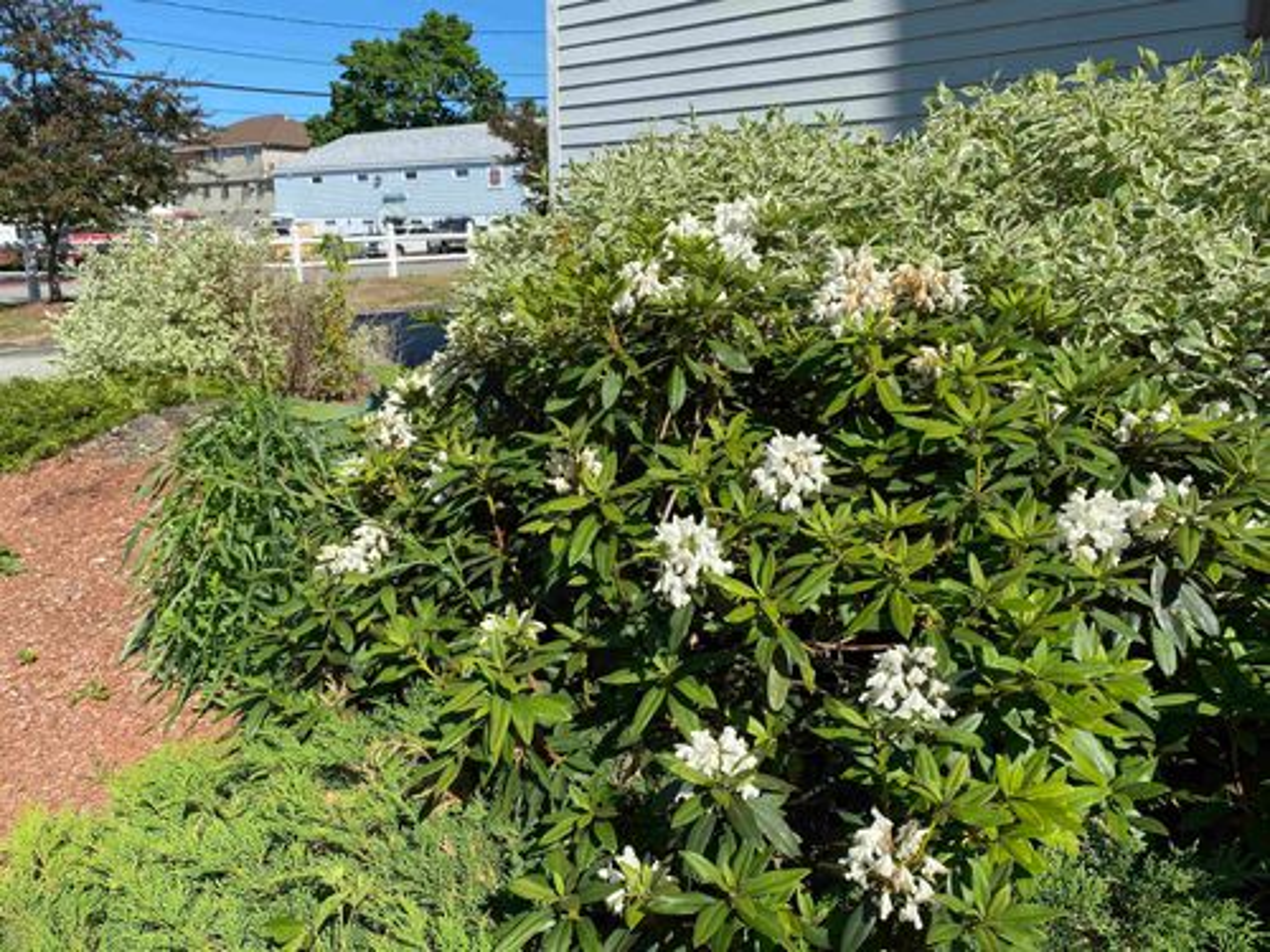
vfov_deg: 53.1
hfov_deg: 67.3
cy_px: 476
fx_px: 954
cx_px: 635
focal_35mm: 26
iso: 32
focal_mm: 4.25
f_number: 1.8
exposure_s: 1/1961
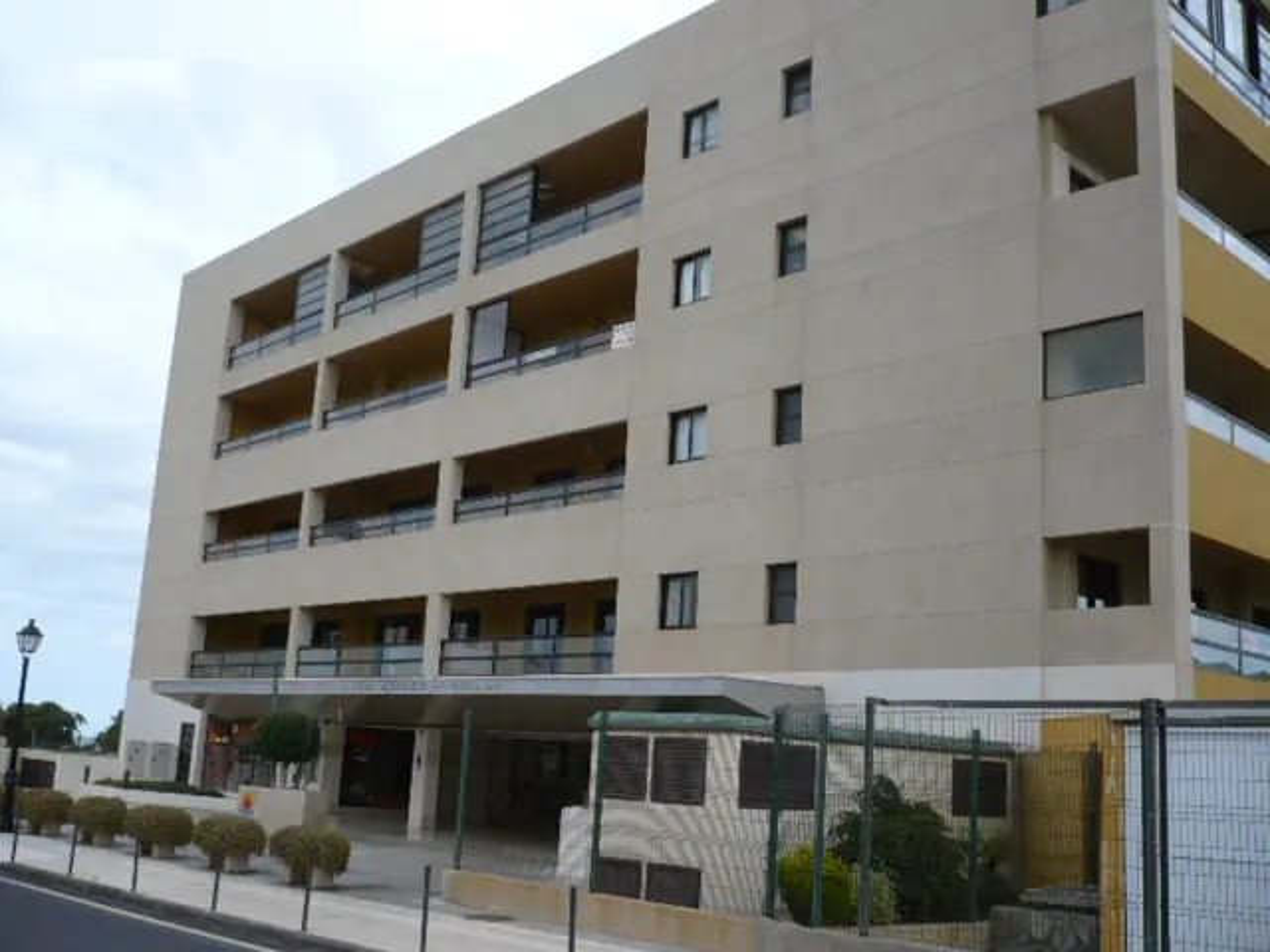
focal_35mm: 35
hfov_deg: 52.6
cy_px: 476
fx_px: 1284
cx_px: 635
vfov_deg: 40.7
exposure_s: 1/800
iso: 100
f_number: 2.8
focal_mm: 5.8
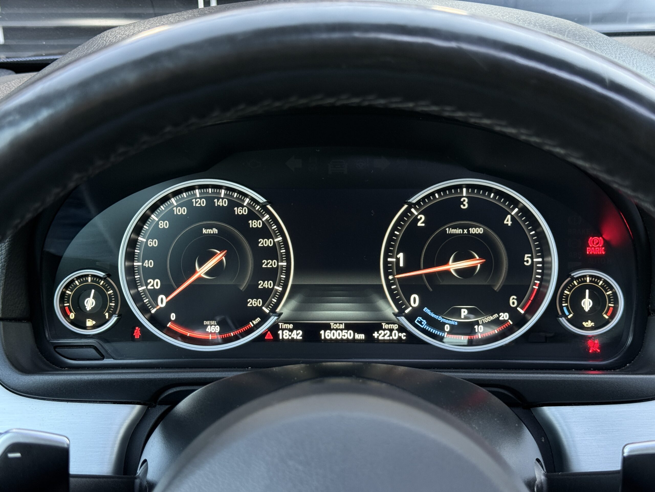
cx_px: 328
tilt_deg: -18.3
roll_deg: +0.5
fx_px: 908
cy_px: 246
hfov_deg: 39.7
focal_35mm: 48
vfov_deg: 30.3
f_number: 1.78
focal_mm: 6.76
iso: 160
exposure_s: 1/53
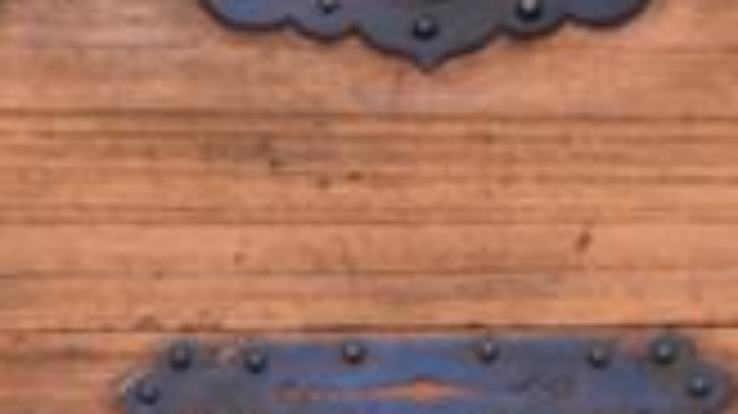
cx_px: 477
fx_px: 12203
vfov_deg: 1.9
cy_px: 380
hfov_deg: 3.5
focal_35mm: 624
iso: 400
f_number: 5
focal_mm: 60
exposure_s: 1/20
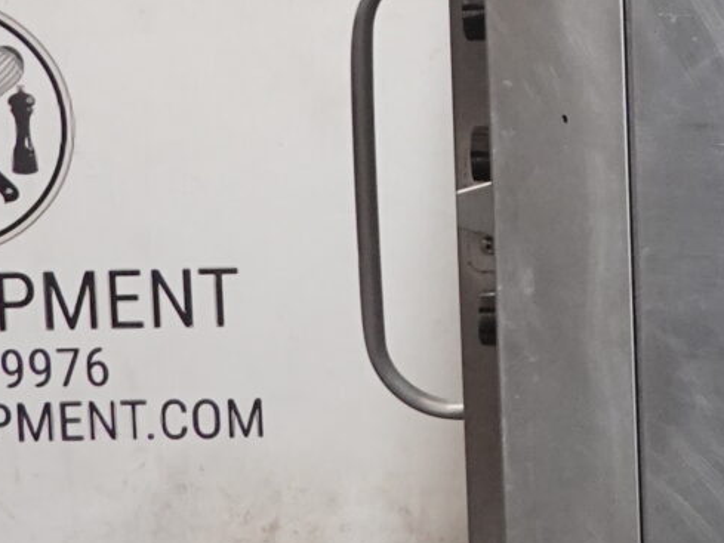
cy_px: -182
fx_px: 3368
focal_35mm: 161
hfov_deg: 11.8
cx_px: 1006
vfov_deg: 9.1
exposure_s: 1/40
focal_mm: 11.76
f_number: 3.5
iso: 1000
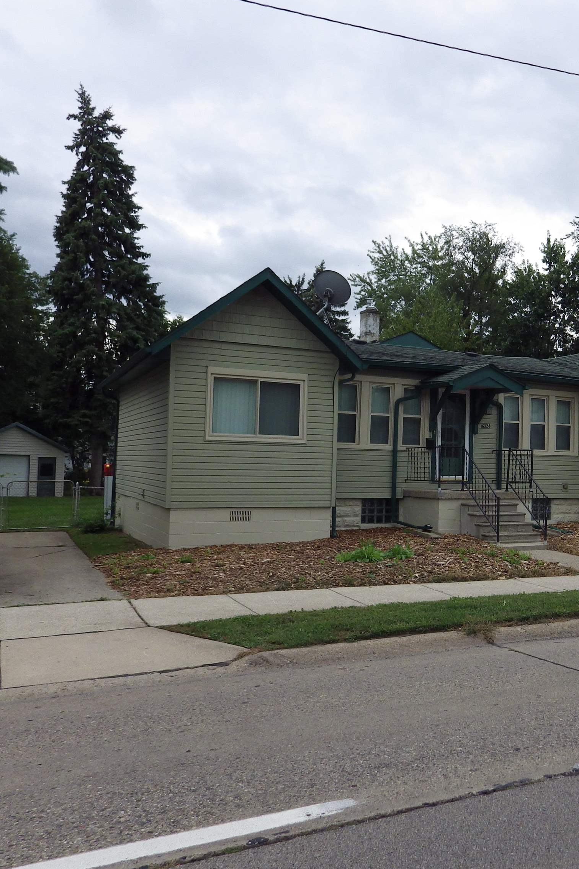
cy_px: 434
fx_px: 748
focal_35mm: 31
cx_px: 447
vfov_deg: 60.3
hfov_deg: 40.9
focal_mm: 4
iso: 100
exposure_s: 1/500
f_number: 3.1
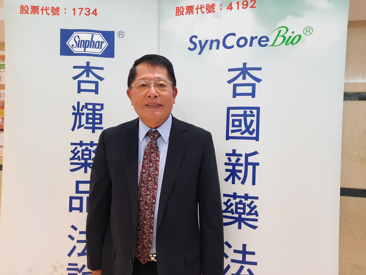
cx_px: 183
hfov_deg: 69.4
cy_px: 138
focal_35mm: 25
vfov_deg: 54.9
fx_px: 264
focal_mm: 4.6
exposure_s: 1/40
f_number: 2
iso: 320
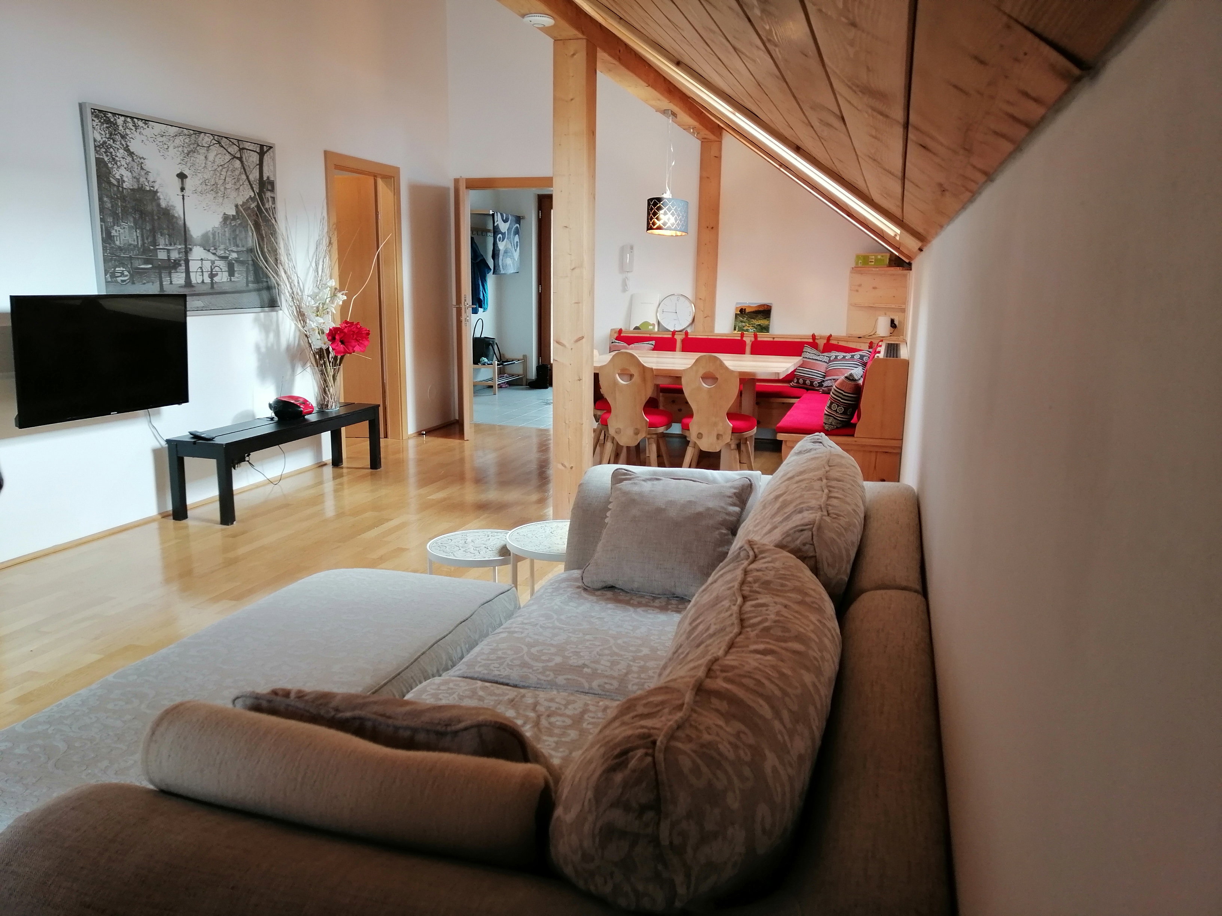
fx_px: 918
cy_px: 458
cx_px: 611
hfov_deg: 67.3
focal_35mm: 26
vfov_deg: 53.1
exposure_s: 1/33.3
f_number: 1.8
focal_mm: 3.96
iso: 64
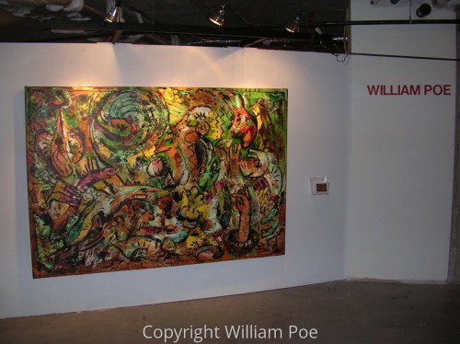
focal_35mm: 35
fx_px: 465
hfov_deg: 52.7
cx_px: 230
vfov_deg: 40.6
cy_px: 172
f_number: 2.8
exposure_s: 1/60.1
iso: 82
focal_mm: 5.8
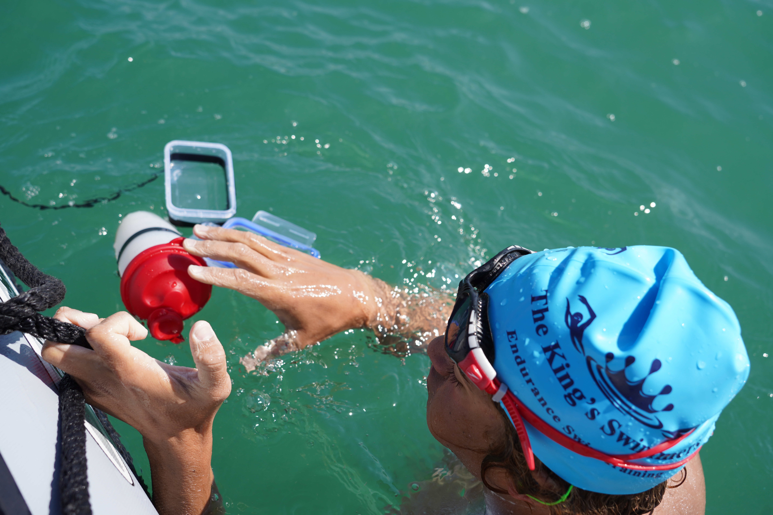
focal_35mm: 40
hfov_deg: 48.5
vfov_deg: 33.4
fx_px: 859
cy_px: 258
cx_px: 386
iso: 100
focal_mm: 40
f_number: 4.5
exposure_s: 1/500
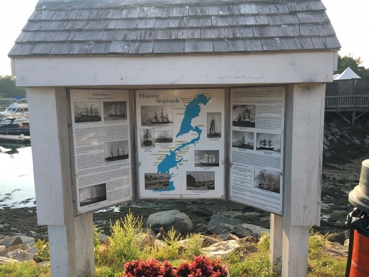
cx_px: 184
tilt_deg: -8.5
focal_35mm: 29
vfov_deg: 48.2
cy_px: 138
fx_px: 309
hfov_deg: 61.7
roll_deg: +1.1
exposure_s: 1/304
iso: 25
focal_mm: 4.15
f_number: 2.2
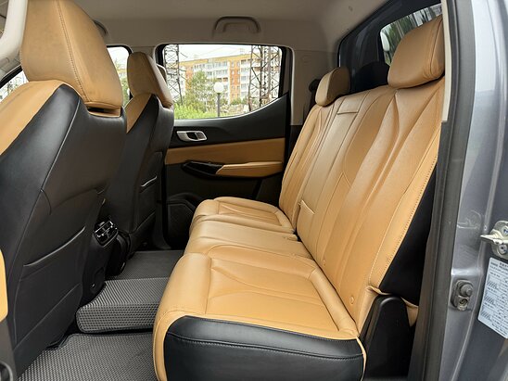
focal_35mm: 24
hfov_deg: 71.6
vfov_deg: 56.8
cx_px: 254
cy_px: 190
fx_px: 352
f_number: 1.78
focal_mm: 6.76
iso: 100
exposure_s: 1/159
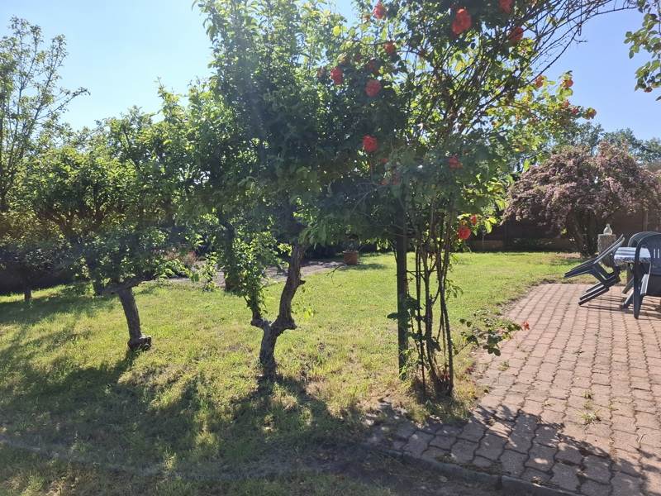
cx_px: 330
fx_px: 439
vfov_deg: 58.9
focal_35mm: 23
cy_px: 248
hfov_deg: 73.9
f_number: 1.8
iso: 50
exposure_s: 1/1435
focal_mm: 5.54
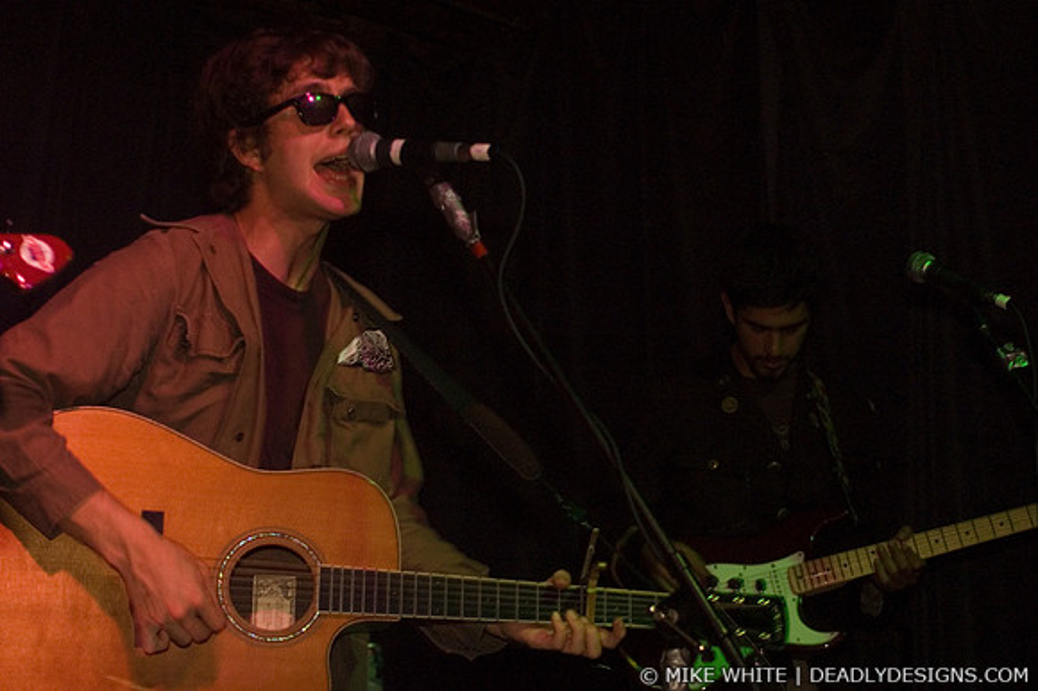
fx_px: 1902
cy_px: 346
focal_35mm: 66
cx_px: 519
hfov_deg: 30.5
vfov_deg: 20.6
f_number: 2.8
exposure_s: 1/30
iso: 800
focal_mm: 44
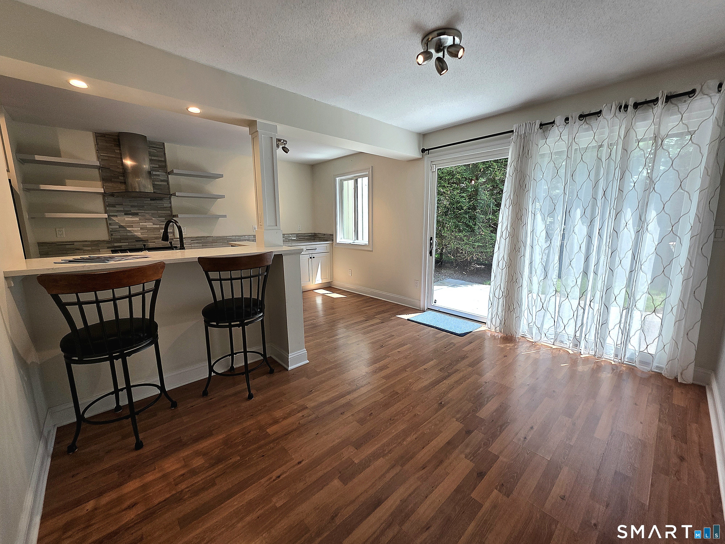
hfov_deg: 106.2
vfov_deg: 89.9
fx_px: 272
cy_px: 272
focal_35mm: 13
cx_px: 362
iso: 40
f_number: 1.9
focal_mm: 2.2
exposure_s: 1/120
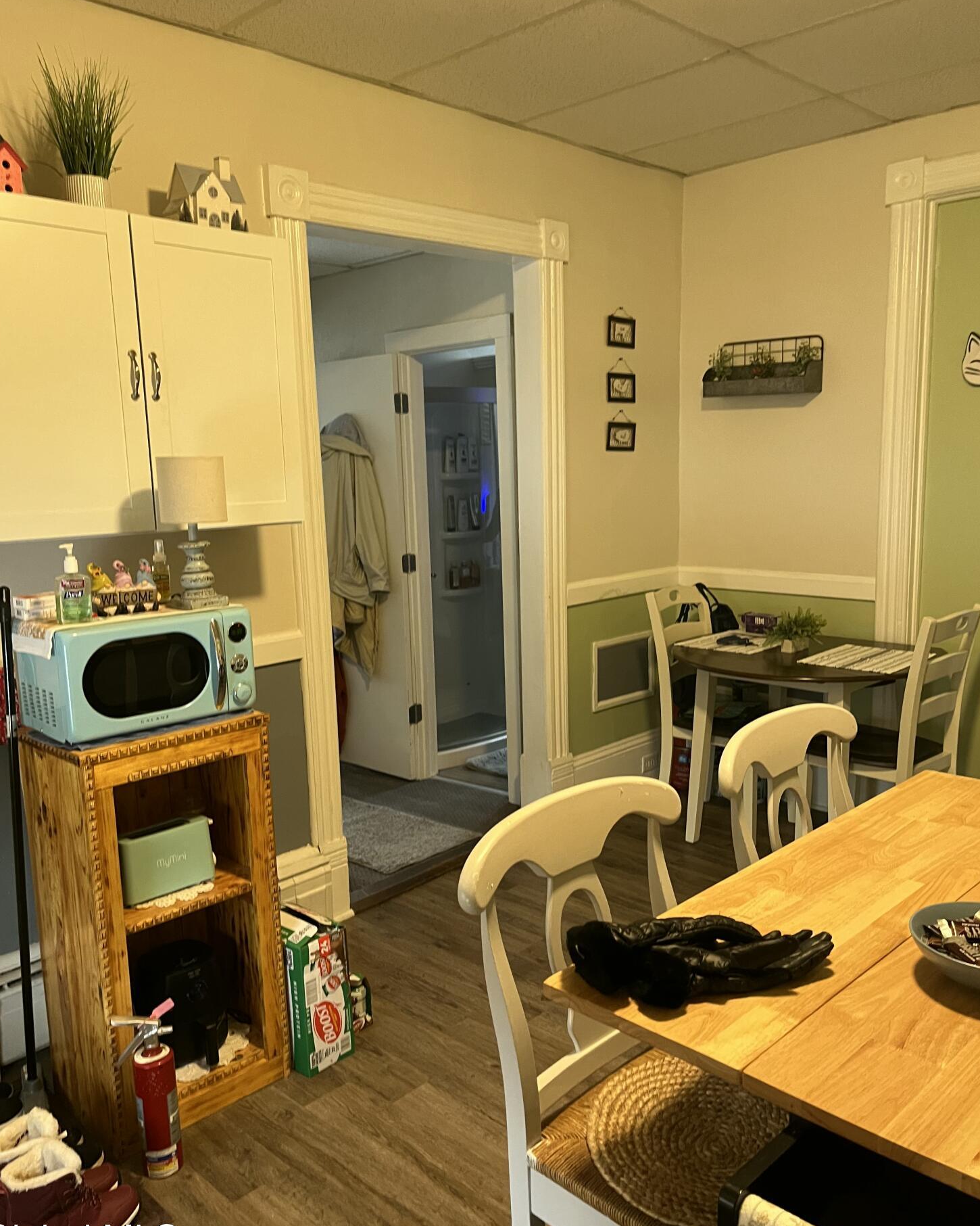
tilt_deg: -9.5
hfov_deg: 51.5
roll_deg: +1.8
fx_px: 1015
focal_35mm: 28
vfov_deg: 62.2
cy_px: 625
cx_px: 485
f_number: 1.6
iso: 640
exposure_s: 1/40
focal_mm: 5.1
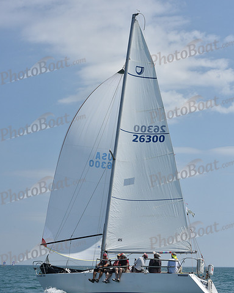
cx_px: 118
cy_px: 149
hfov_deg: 13.3
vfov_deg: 16.6
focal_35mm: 116
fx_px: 1005
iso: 250
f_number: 10
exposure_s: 1/1250
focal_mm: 102
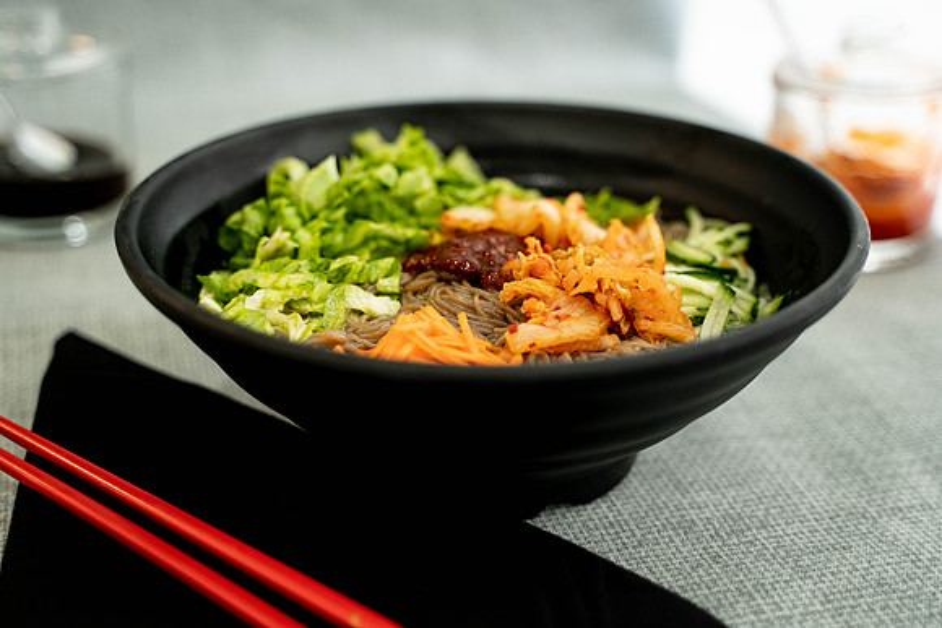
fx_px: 1361
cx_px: 471
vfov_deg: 26.0
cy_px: 314
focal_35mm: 52
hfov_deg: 38.2
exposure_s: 1/160
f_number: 3.2
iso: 1600
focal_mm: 52
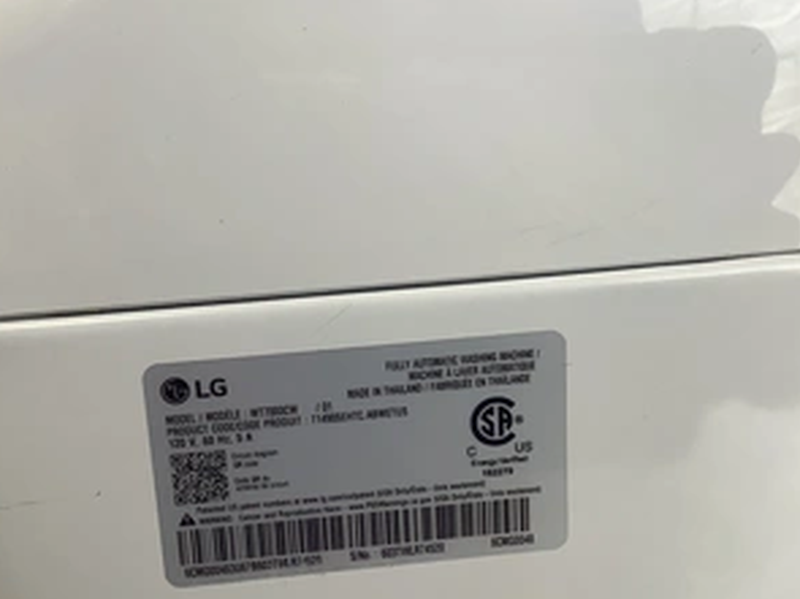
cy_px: 355
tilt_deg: -16.7
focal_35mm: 42
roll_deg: +2.3
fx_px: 970
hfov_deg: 44.7
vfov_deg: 34.2
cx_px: 350
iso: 80
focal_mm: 3.3
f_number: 2.4
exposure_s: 1/120
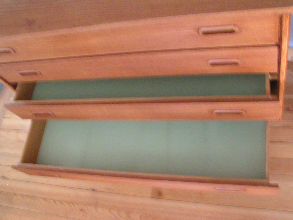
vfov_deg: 37.7
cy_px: 110
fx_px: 322
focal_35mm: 38
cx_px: 146
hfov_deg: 49.0
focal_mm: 5.8
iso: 200
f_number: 5.6
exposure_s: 1/8
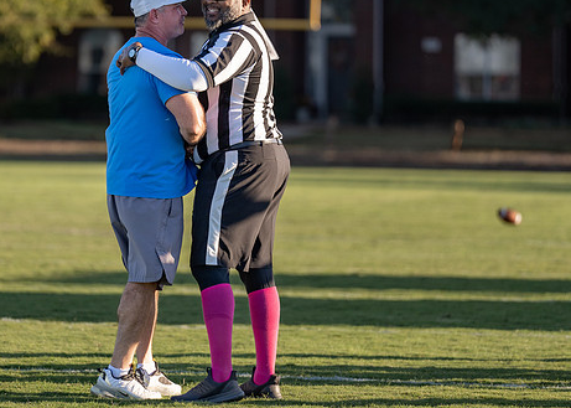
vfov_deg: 4.9
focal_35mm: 292
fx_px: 4734
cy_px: 140
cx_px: 192
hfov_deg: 6.9
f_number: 2.8
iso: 100
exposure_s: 1/1250
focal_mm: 178
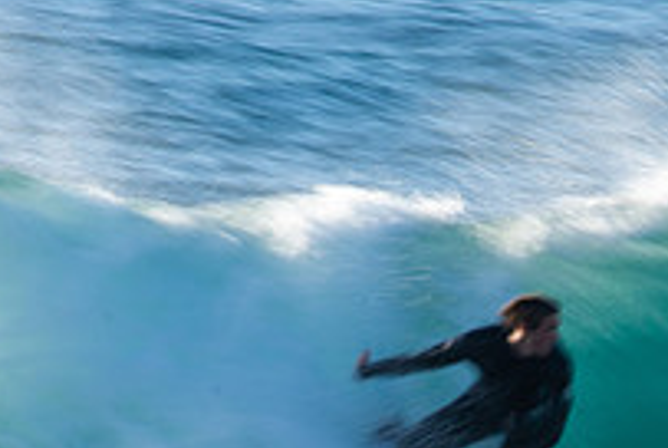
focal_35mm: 2142
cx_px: 464
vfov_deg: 0.6
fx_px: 39803
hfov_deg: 1.0
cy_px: 506
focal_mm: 500
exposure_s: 1/25
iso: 100
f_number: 20
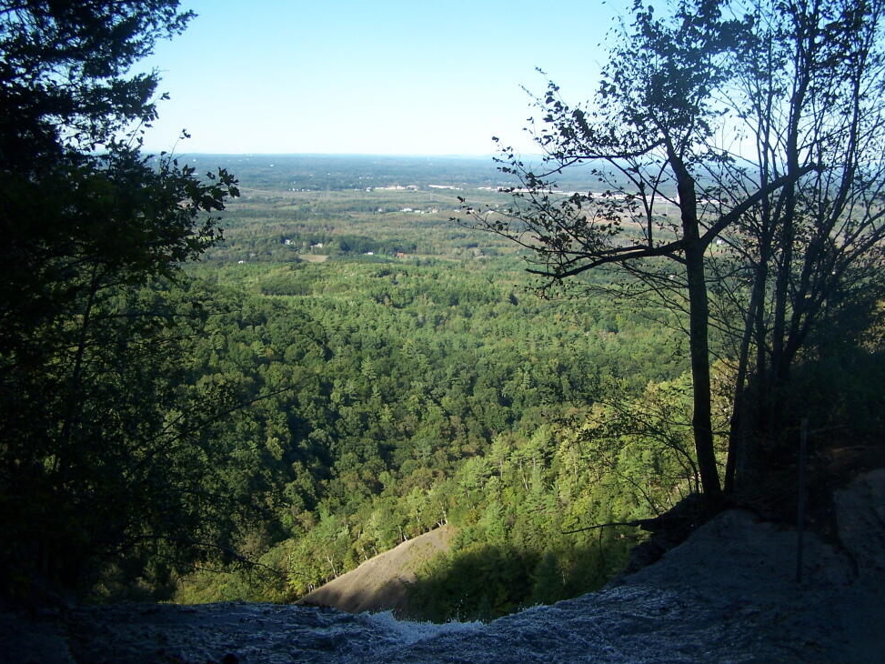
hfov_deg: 46.8
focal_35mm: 40
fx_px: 1023
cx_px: 461
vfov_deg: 36.0
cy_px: 327
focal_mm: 6.3
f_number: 2.8
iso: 80
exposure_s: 1/640
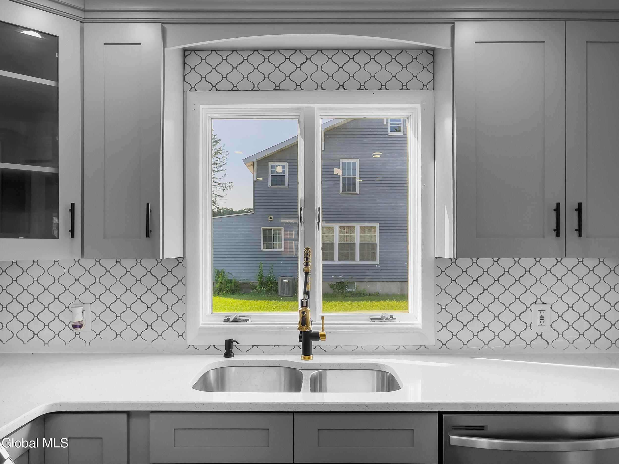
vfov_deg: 54.9
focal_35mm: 25
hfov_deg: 69.4
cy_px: 232
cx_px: 310
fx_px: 447
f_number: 1.6
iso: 32
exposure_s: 1/370
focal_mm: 5.1
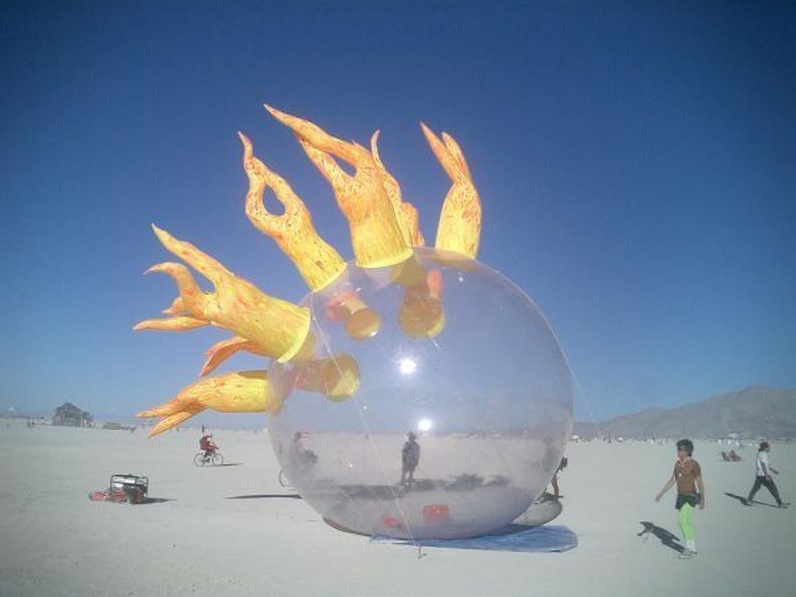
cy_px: 298
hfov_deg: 52.6
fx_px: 805
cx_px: 398
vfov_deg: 40.7
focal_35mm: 35
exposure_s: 1/1600
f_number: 4.2
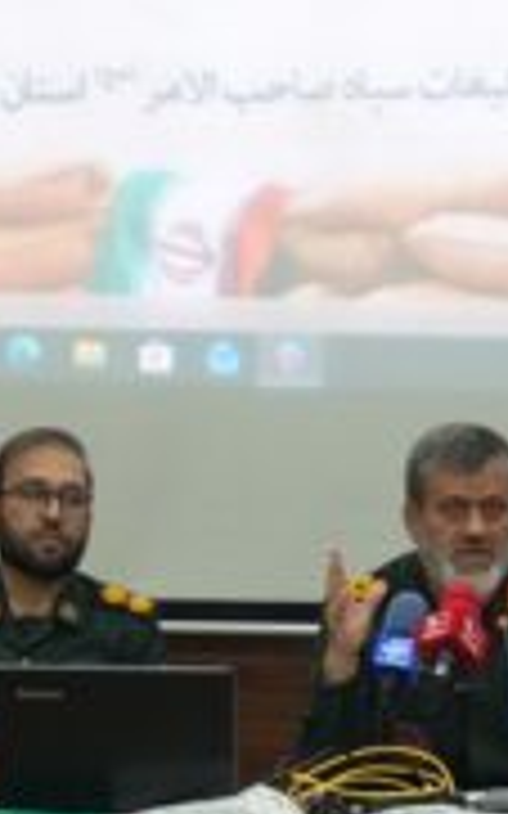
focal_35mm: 266
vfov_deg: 7.9
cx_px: 530
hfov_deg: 4.9
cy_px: 450
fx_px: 5897
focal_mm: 70
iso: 5000
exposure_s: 1/160
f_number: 3.2
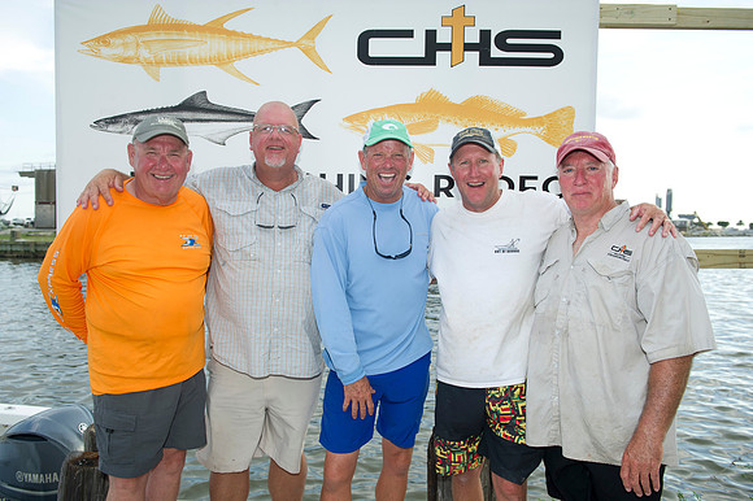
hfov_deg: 65.5
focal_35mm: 28
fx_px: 585
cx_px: 376
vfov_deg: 46.4
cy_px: 250
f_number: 4.5
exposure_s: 1/200
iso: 200
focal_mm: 28
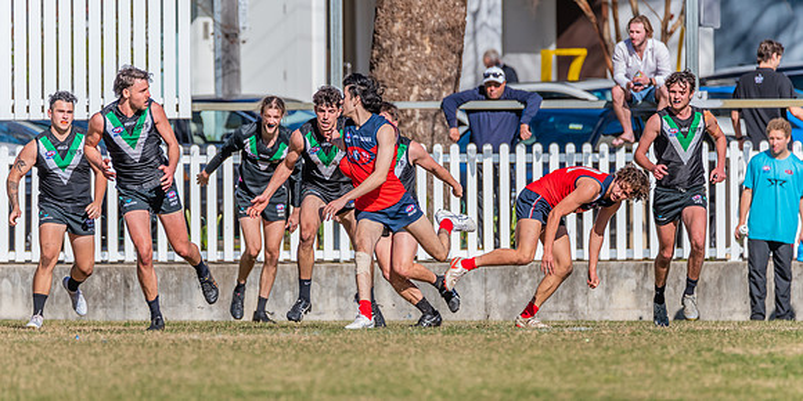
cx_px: 370
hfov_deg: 3.2
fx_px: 14470
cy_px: 268
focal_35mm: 697
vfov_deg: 1.6
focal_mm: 600
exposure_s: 1/1600
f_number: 10
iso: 800
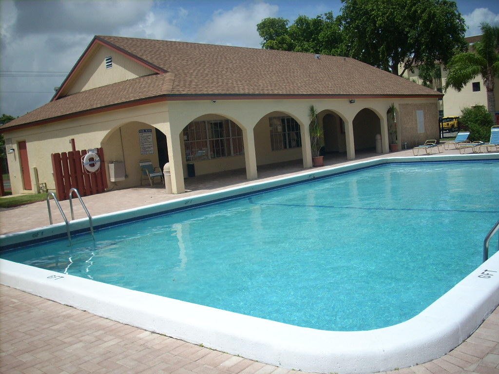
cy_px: 187
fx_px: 533
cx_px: 250
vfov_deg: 38.7
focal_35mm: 37
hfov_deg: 50.1
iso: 64
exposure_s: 1/522
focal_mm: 6.2
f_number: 5.6
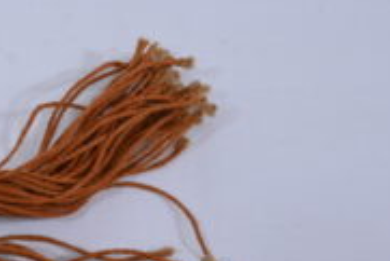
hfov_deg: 20.3
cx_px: -172
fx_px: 950
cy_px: 29
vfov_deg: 15.5
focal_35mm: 88
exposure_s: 1/125
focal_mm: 26.5
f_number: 8
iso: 640
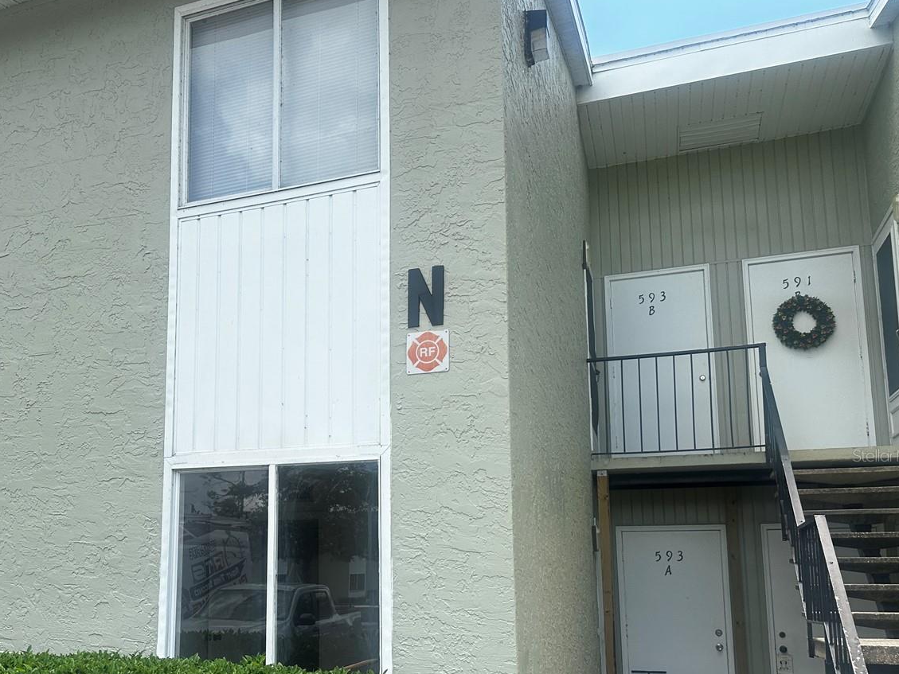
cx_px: 291
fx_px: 883
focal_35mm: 34
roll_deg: -0.3
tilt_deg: +9.4
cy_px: 455
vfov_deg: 41.2
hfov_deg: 52.8
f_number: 1.78
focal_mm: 6.86
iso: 80
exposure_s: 1/2469
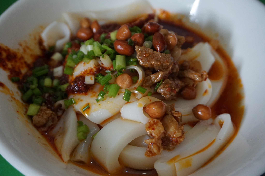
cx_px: 132
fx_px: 320
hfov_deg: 45.0
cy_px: 88
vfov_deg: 30.8
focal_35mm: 44
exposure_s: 1/60
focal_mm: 29
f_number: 4.5
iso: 1600
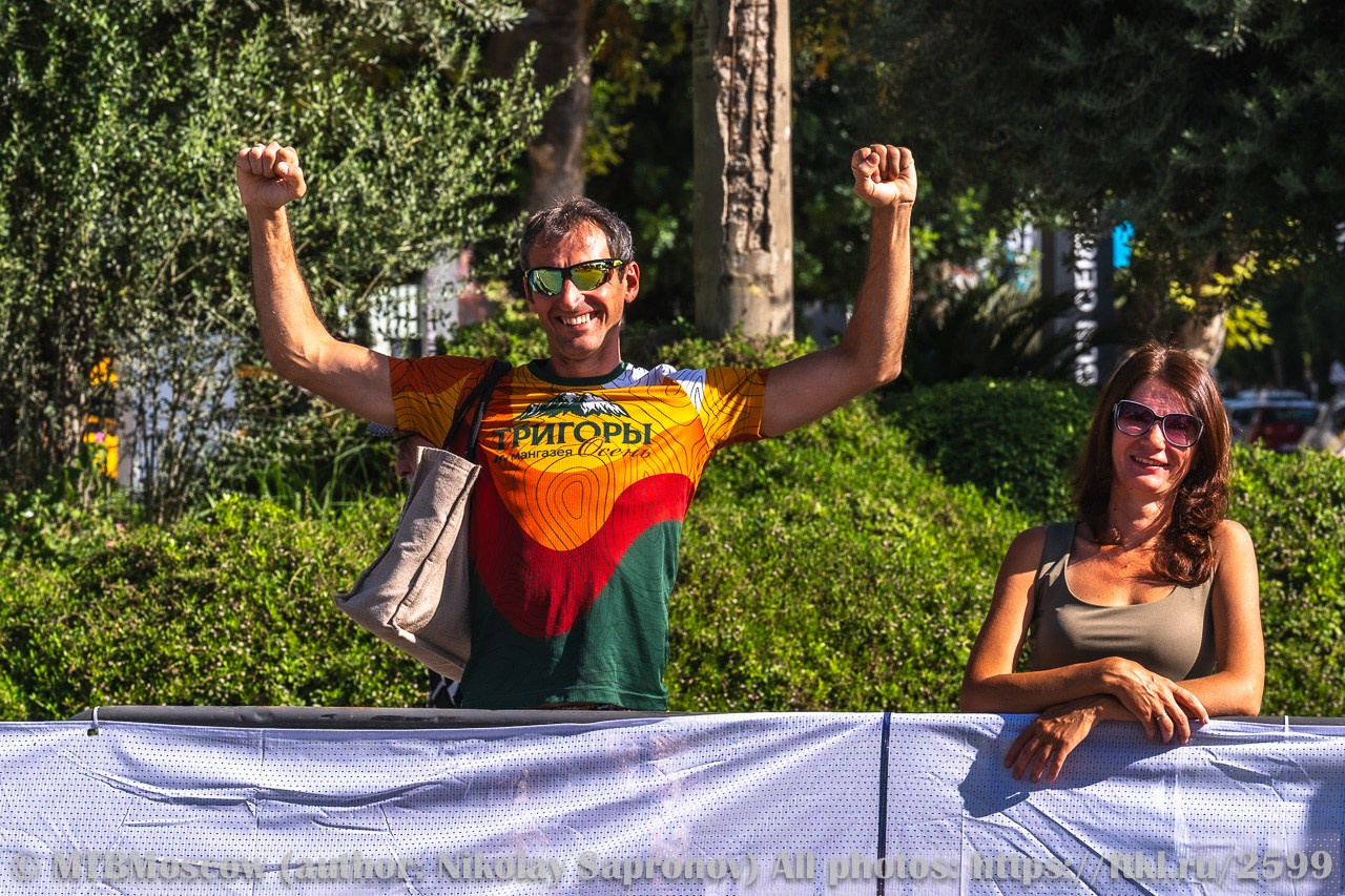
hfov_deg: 14.2
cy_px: 448
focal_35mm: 145
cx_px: 672
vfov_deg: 9.5
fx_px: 5416
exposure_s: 1/320
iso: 50
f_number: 7.1
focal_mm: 97
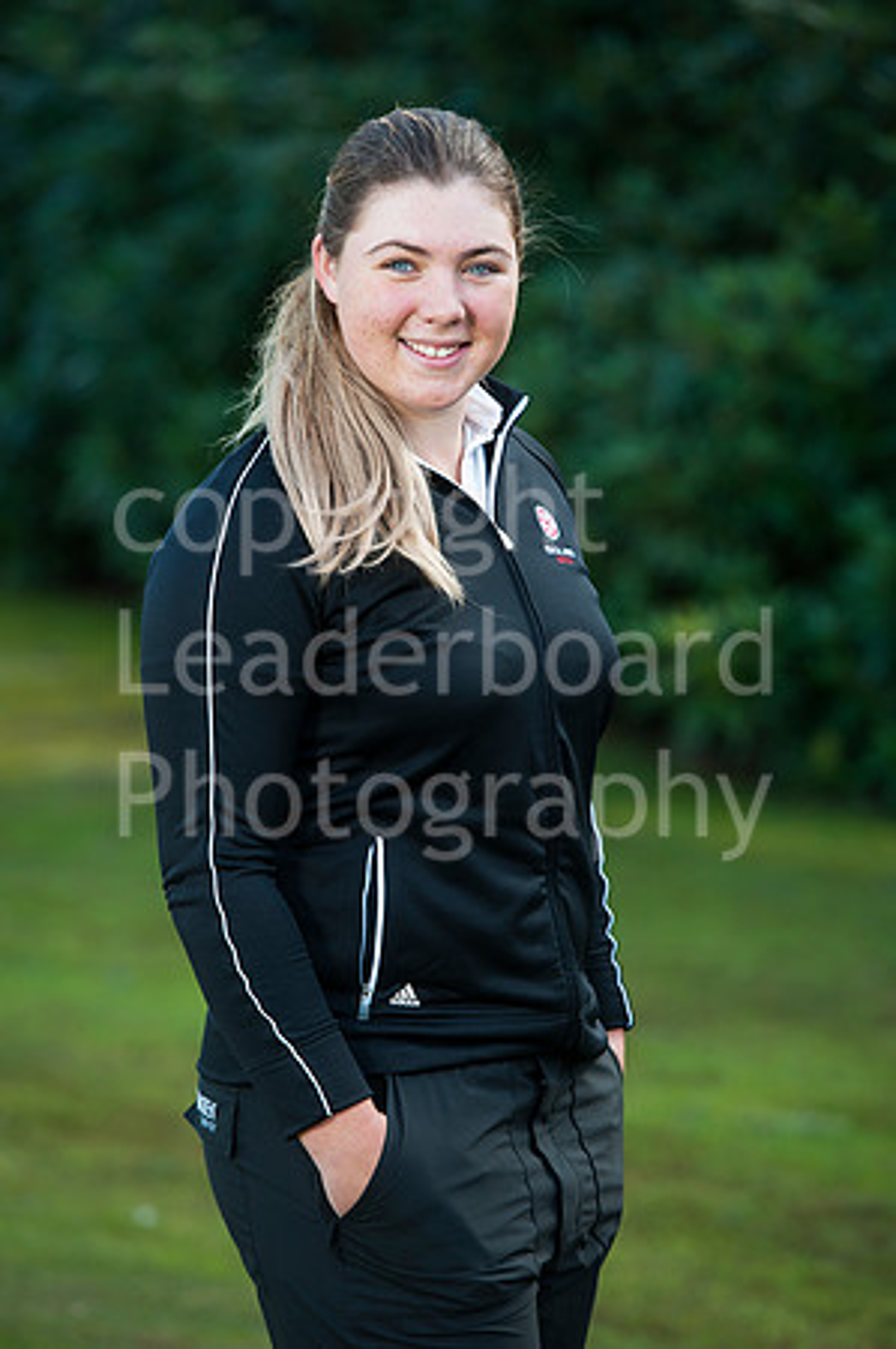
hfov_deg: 8.1
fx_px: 6361
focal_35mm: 170
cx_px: 448
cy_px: 674
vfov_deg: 12.1
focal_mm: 170
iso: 200
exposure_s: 1/320
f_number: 4
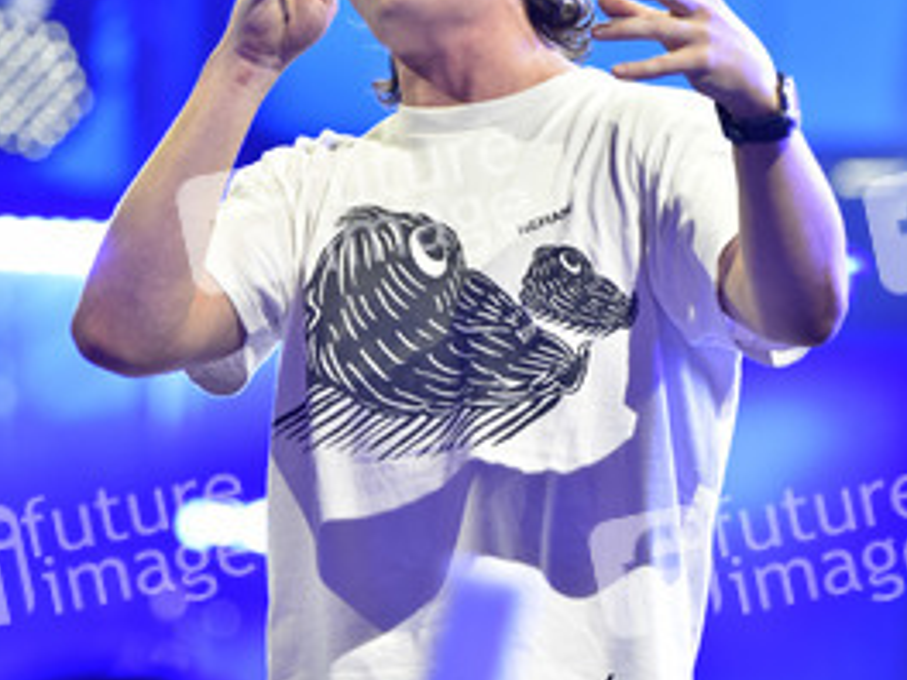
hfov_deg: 4.4
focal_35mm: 452
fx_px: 11843
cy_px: 385
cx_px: 454
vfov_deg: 3.3
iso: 2000
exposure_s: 1/125
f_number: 5.6
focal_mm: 310
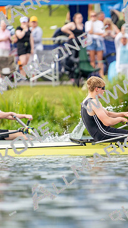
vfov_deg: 2.3
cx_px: 157
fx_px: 5569
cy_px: 115
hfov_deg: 1.3
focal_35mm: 921
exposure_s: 1/1600
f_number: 6.3
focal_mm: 559
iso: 800
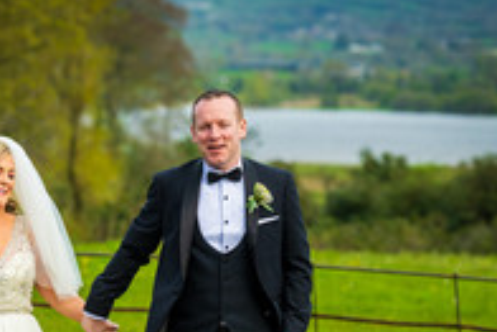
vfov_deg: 4.4
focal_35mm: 312
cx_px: 3
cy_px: 411
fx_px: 4310
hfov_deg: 6.6
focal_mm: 125
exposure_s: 1/1000
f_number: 4
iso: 160
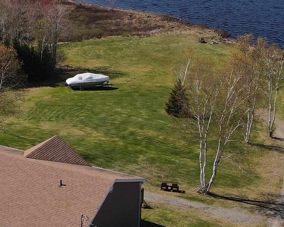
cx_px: 50
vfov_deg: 20.4
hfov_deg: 24.9
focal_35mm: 75
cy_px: 106
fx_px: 630
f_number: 2.8
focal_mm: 4.5
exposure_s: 1/100
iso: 100
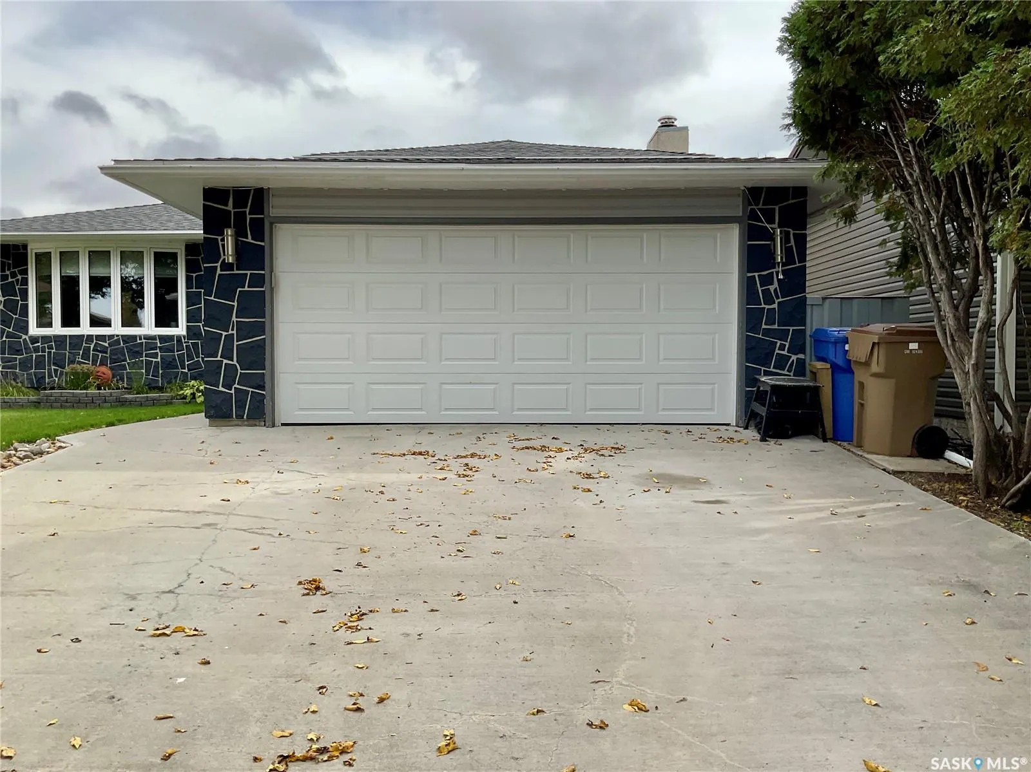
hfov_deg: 61.7
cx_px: 516
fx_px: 863
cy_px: 386
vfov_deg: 48.2
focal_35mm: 29
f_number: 1.8
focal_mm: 3
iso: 16
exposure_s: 1/1076
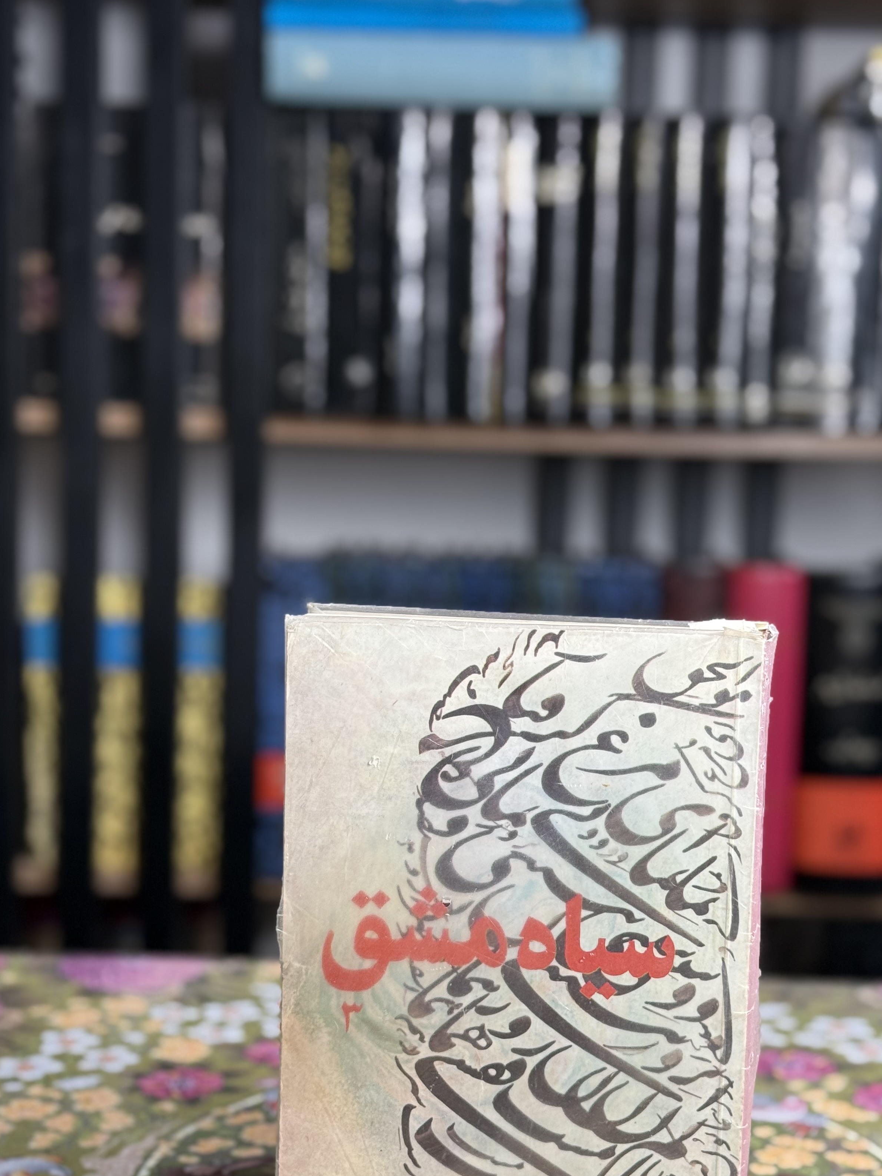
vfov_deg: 31.6
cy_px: 662
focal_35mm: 61
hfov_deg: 24.0
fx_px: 2072
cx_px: 522
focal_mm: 6.76
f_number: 1.78
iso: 100
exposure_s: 1/100
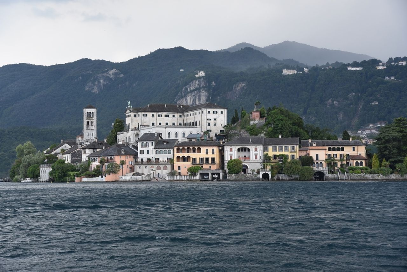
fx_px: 735
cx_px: 204
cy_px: 136
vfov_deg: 20.9
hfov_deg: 30.9
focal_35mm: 65
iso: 400
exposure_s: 1/200
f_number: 7.1
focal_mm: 65
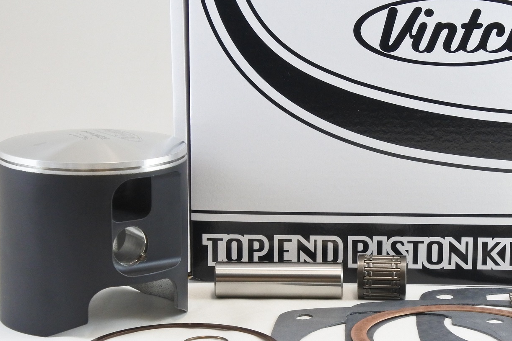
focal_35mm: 108
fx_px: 1536
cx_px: 337
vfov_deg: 12.7
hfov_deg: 18.9
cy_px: 189
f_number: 5.3
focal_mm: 26
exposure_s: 1/100
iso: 800
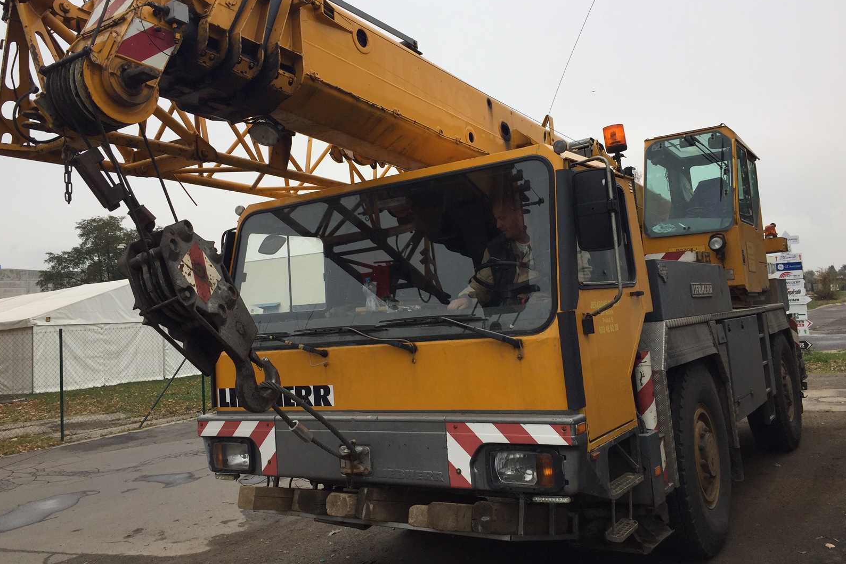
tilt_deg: +4.4
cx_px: 421
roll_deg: +2.7
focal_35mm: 31
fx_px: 729
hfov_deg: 60.3
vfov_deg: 42.2
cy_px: 243
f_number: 2.2
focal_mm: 4.15
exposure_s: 1/302
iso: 32
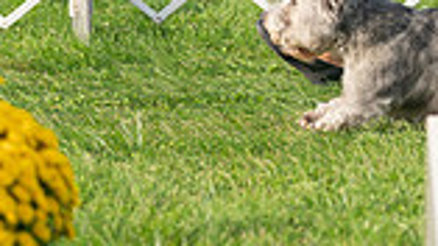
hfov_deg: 3.7
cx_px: 340
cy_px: -193
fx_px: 6777
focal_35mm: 584
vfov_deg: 2.1
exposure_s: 1/2000
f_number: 3.2
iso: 400
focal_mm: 151
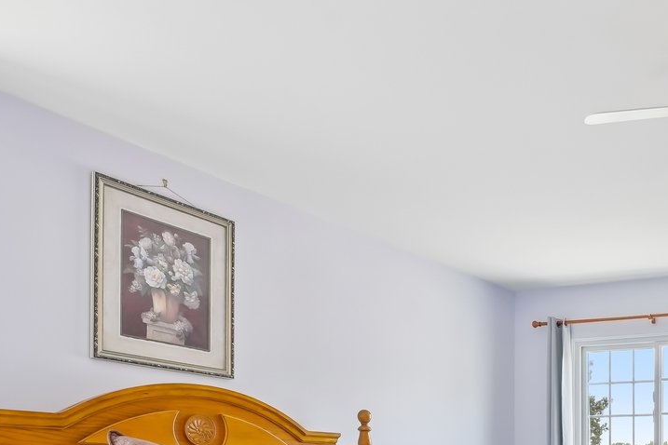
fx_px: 742
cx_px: 709
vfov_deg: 30.1
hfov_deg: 40.5
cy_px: 485
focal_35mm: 40
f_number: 8
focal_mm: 14
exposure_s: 1/40
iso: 180
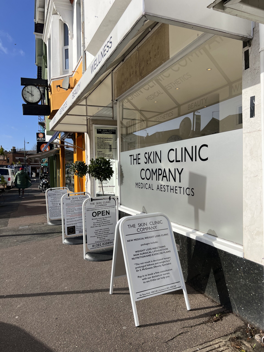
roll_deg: +1.1
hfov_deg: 53.1
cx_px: 132
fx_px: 264
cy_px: 176
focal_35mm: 26
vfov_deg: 67.3
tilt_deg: -1.4
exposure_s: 1/4444
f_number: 1.5
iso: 50
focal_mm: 5.7
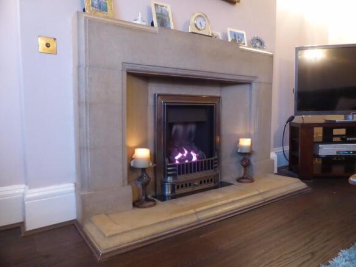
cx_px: 178
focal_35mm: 24
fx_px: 247
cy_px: 134
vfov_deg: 56.8
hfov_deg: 71.6
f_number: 3.3
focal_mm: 4.3
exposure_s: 1/4
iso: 500
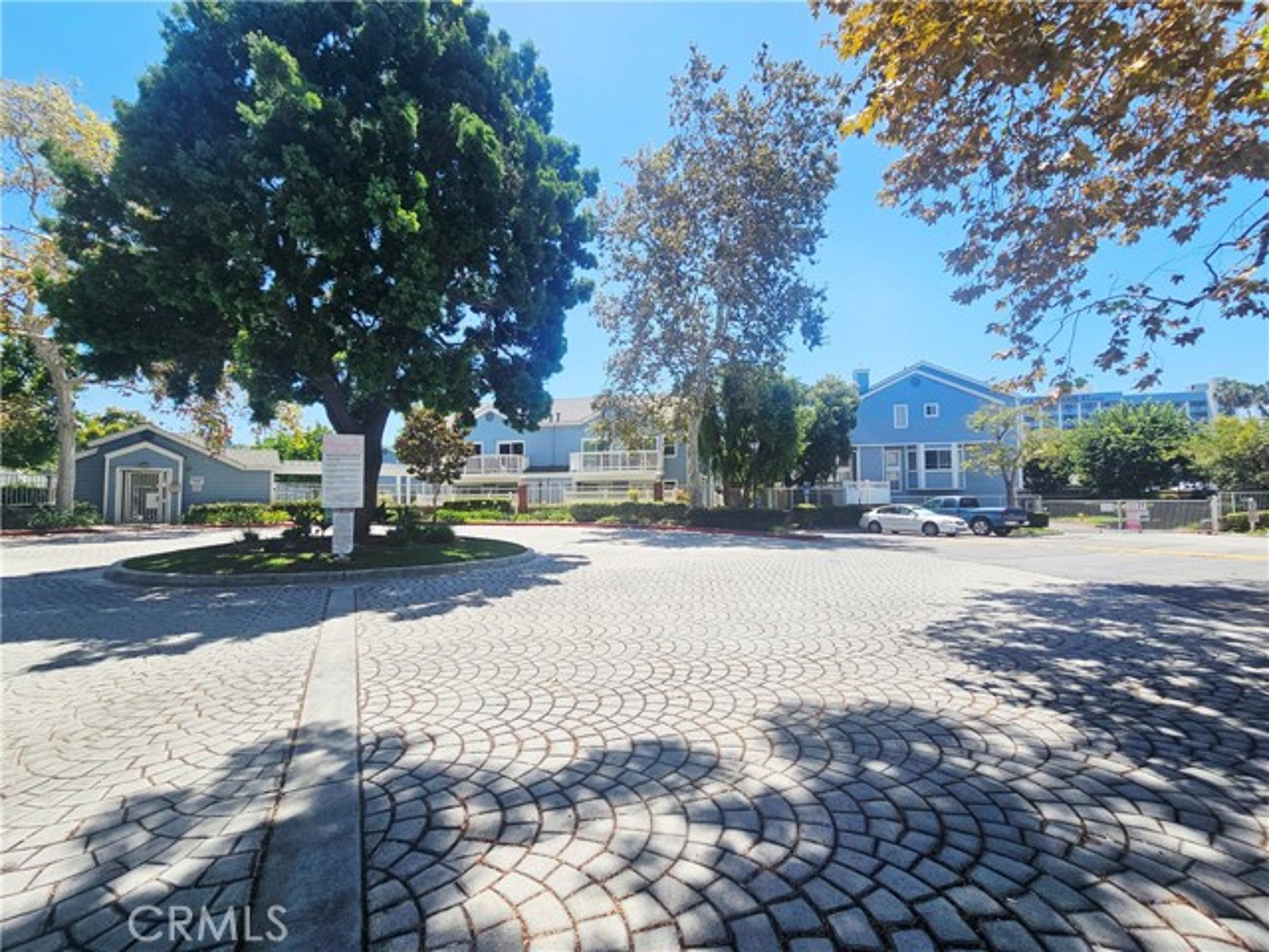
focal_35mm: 13
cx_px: 634
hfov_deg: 106.2
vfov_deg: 89.9
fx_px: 477
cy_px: 476
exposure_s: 1/1667
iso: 50
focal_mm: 2.2
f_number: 2.2
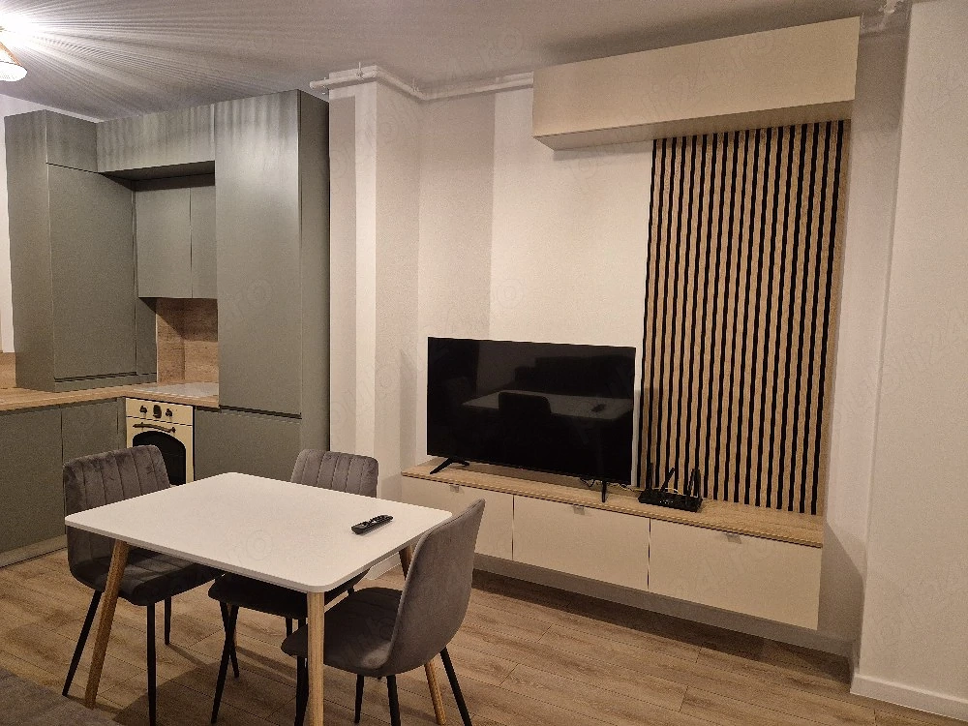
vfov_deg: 58.9
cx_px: 484
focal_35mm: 23
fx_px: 643
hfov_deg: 73.9
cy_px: 363
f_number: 1.8
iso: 500
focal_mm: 5.4
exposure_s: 1/100
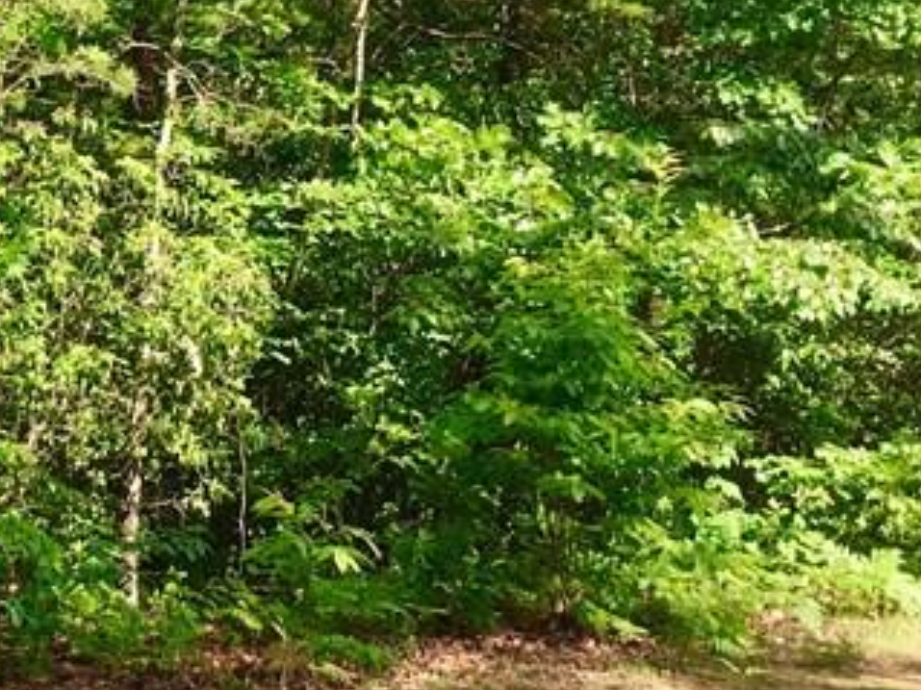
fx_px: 2473
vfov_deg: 15.8
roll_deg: -1.1
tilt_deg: +2.8
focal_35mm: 93
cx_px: -179
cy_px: 173
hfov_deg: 19.8
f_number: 2.2
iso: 25
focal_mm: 4.15
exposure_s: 1/248
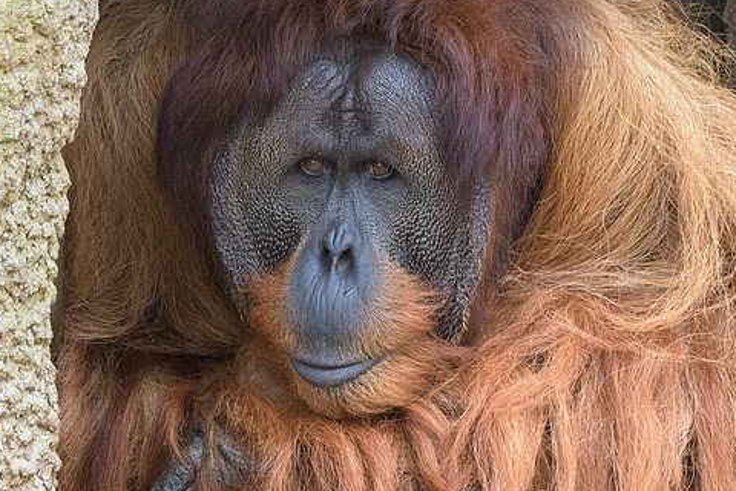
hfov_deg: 3.5
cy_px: 227
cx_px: 427
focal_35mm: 583
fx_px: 11918
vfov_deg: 2.4
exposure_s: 1/200
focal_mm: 175
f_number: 8
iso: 2500
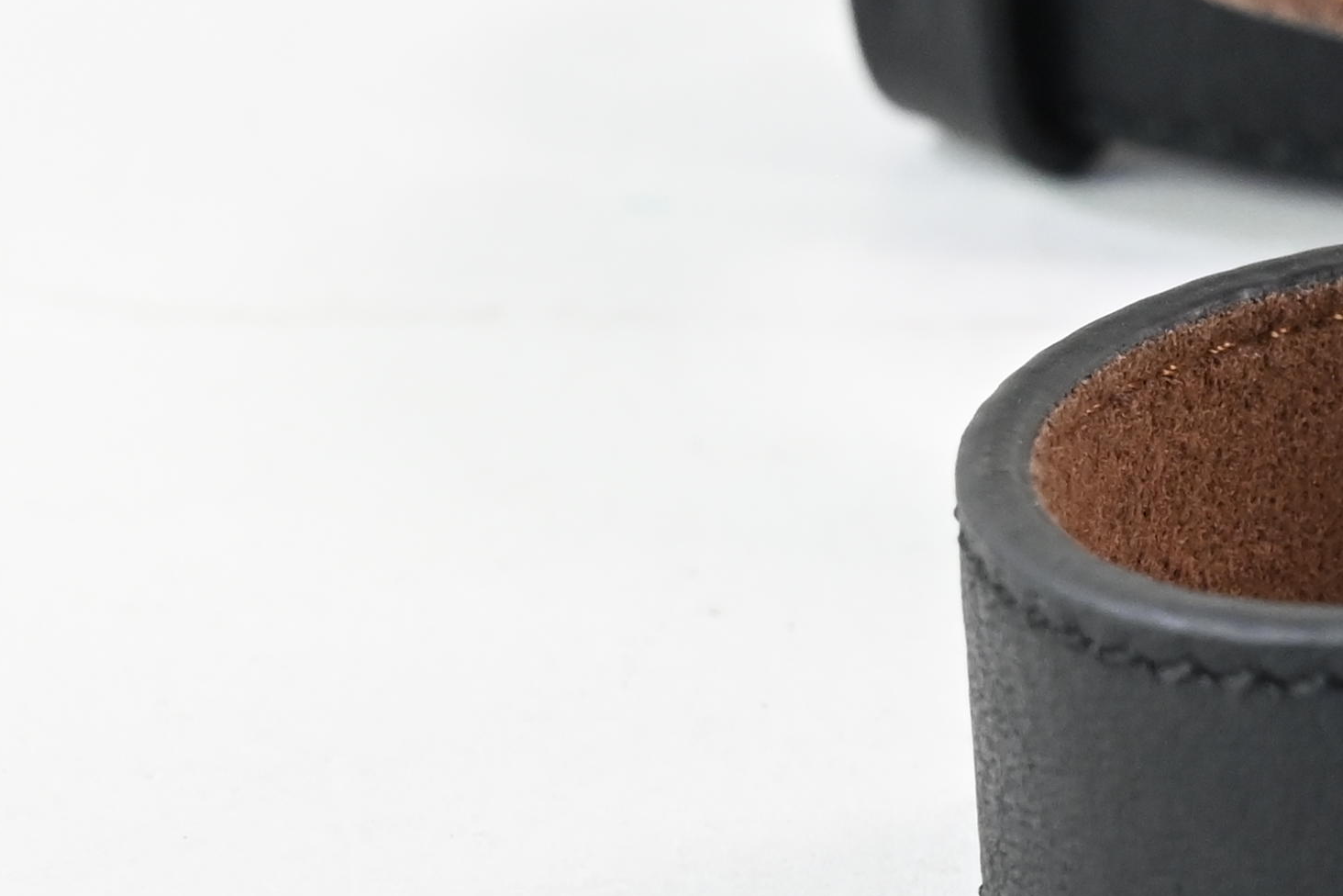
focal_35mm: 289
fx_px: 10780
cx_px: 2387
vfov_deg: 4.8
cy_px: 258
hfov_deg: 7.0
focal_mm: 70
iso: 2000
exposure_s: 1/100
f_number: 10
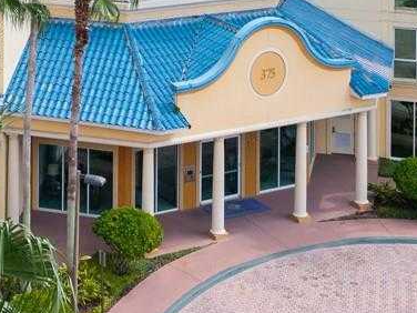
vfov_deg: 13.1
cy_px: -253
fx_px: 1229
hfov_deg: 18.8
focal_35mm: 102
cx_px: 22
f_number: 1.8
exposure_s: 1/3200
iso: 240
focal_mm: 8.67
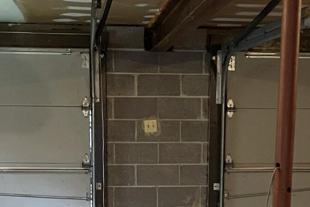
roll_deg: -1.7
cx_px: 170
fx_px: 715
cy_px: 234
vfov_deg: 15.9
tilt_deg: -9.2
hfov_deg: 24.5
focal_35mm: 83
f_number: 1.6
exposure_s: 1/30
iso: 800
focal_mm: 5.1
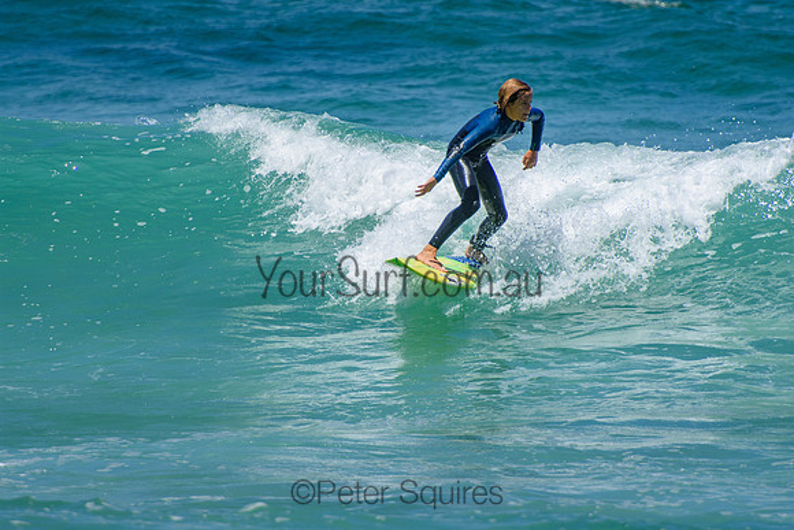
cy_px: 265
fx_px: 13236
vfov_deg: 2.3
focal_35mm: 600
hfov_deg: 3.4
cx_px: 397
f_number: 5.6
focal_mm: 400
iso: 250
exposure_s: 1/2000
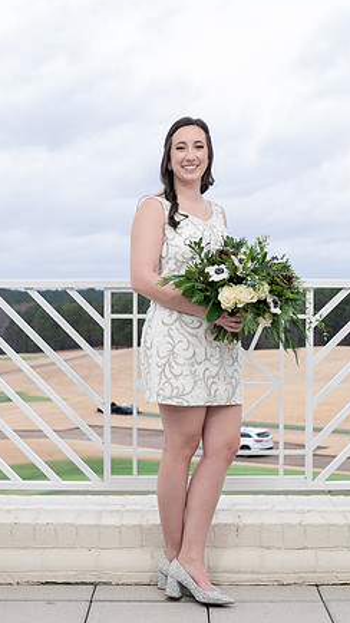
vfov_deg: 36.6
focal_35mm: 57
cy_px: 306
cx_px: 176
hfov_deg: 21.1
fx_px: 941
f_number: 4
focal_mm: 35
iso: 100
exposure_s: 1/250
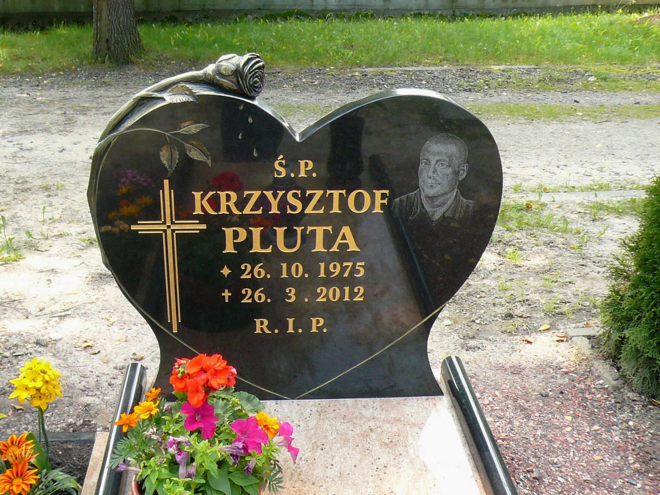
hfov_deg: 42.9
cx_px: 330
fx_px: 839
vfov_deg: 32.9
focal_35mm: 44
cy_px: 248
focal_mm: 4.7
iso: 100
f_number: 2.8
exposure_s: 1/100
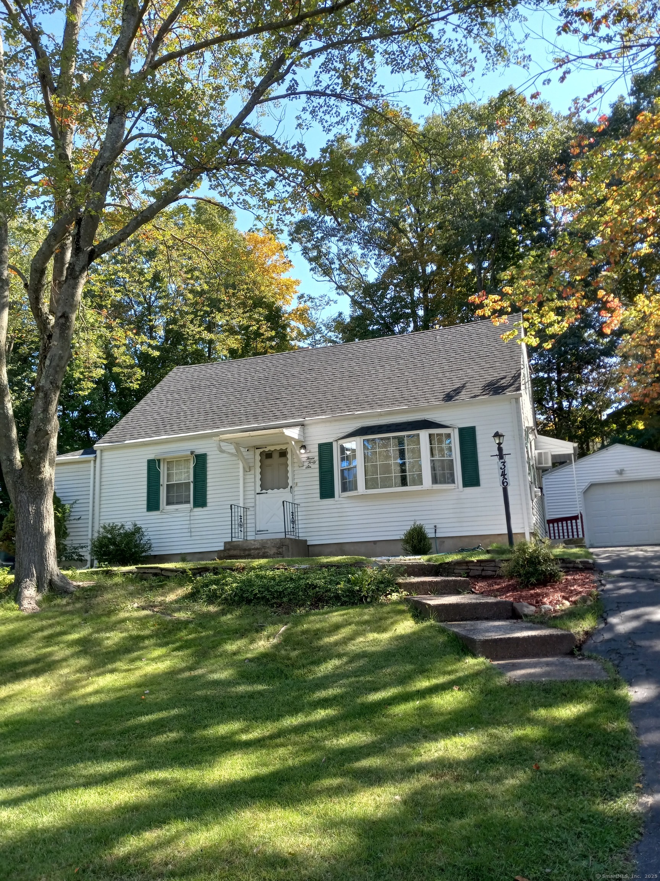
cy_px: 440
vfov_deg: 65.3
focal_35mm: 27
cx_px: 330
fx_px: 686
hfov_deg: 51.4
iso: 40
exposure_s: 1/368
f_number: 1.8
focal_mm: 3.94
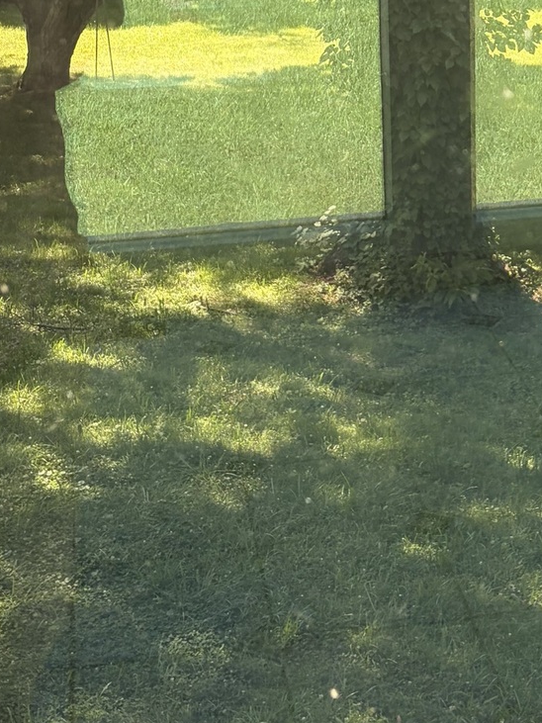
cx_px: 499
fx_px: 1712
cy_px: 62
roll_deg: +0.8
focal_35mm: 82
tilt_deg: -11.9
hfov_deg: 17.7
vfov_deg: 23.2
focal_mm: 5.96
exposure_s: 1/320
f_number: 1.6
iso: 50
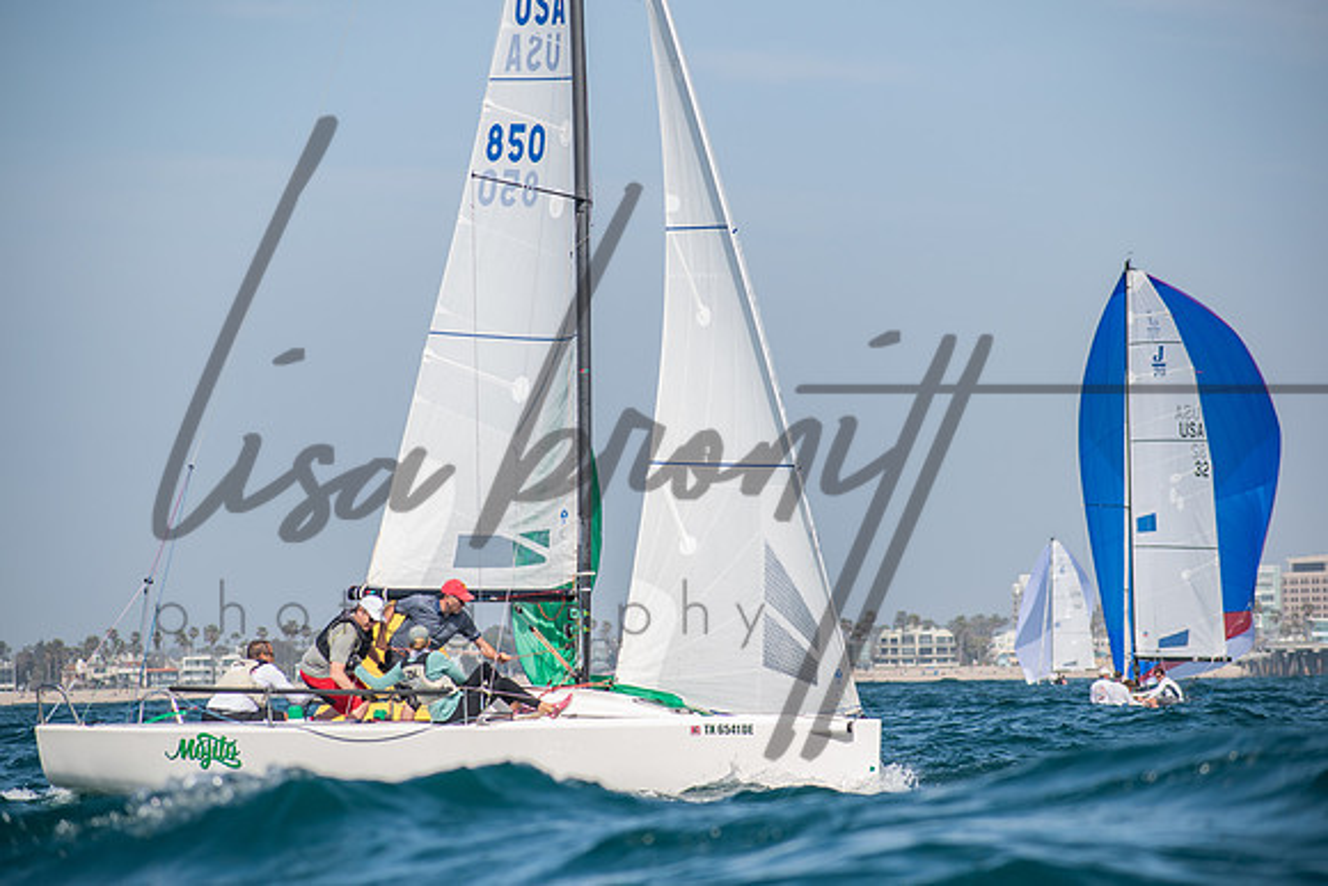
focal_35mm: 207
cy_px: 443
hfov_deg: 9.9
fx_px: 7635
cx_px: 656
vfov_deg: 6.6
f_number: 6.3
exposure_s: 1/1250
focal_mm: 135
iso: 200
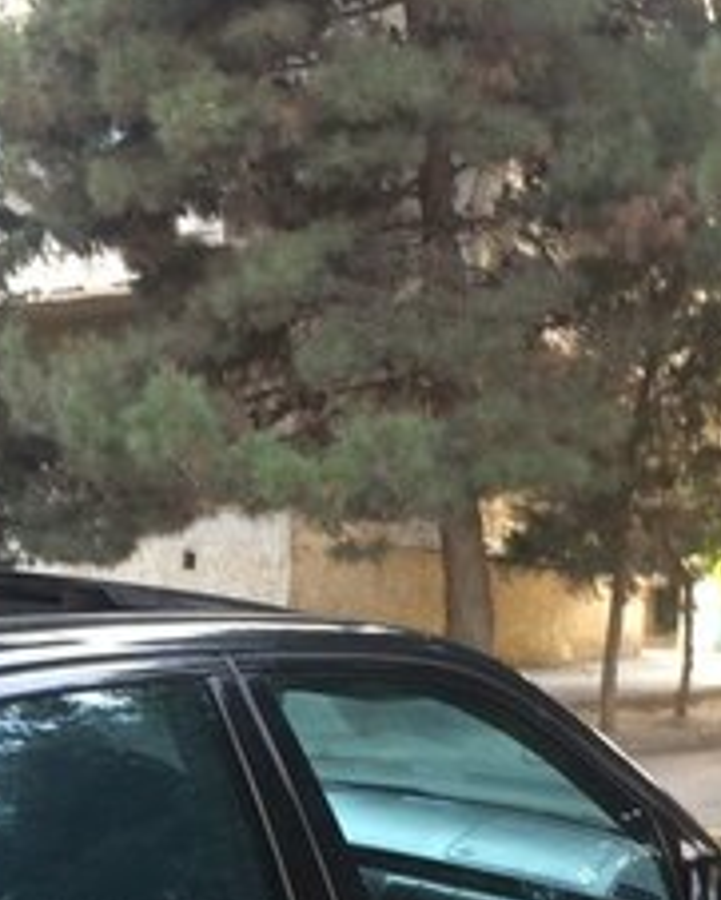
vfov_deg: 28.1
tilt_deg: -15.0
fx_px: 1653
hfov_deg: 24.6
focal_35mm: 62
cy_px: 960
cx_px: 299
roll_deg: -2.3
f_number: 2.2
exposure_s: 1/50
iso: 40
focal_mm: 4.15
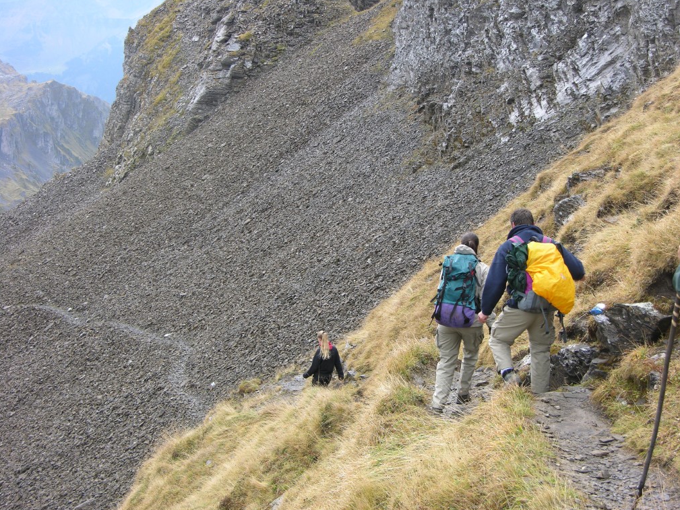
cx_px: 344
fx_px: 1316
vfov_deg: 21.9
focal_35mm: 67
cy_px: 253
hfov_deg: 29.0
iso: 50
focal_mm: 16.8
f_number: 3.6
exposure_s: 1/115
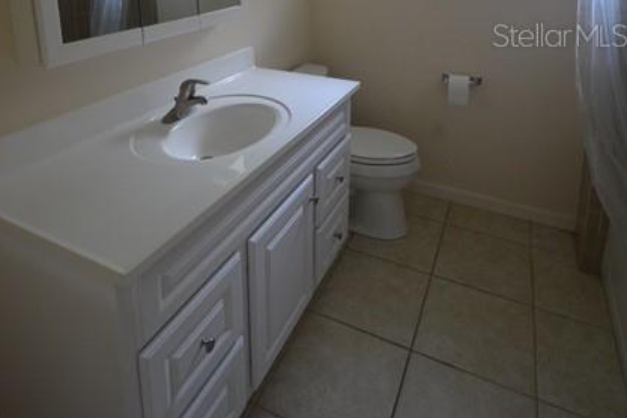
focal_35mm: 23
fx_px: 401
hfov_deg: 76.1
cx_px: 316
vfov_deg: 48.7
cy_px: 35
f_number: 3.5
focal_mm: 10
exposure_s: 1/50
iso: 800
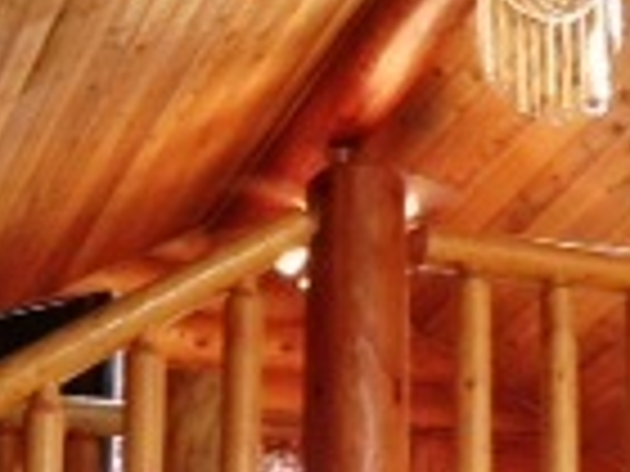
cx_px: 549
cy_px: 517
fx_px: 2748
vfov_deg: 9.7
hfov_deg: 13.0
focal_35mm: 151
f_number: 2.4
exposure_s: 1/20
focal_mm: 4.13
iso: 125
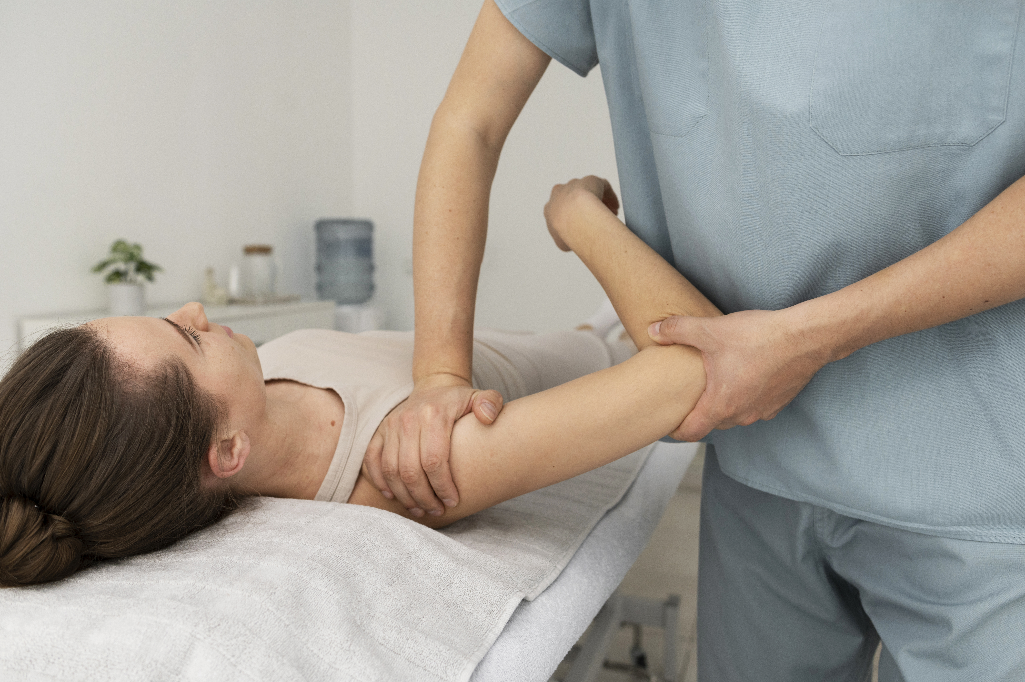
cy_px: 341
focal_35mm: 28
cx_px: 512
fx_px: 797
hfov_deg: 65.5
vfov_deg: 46.3
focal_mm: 28
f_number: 4
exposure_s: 1/200
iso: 1000
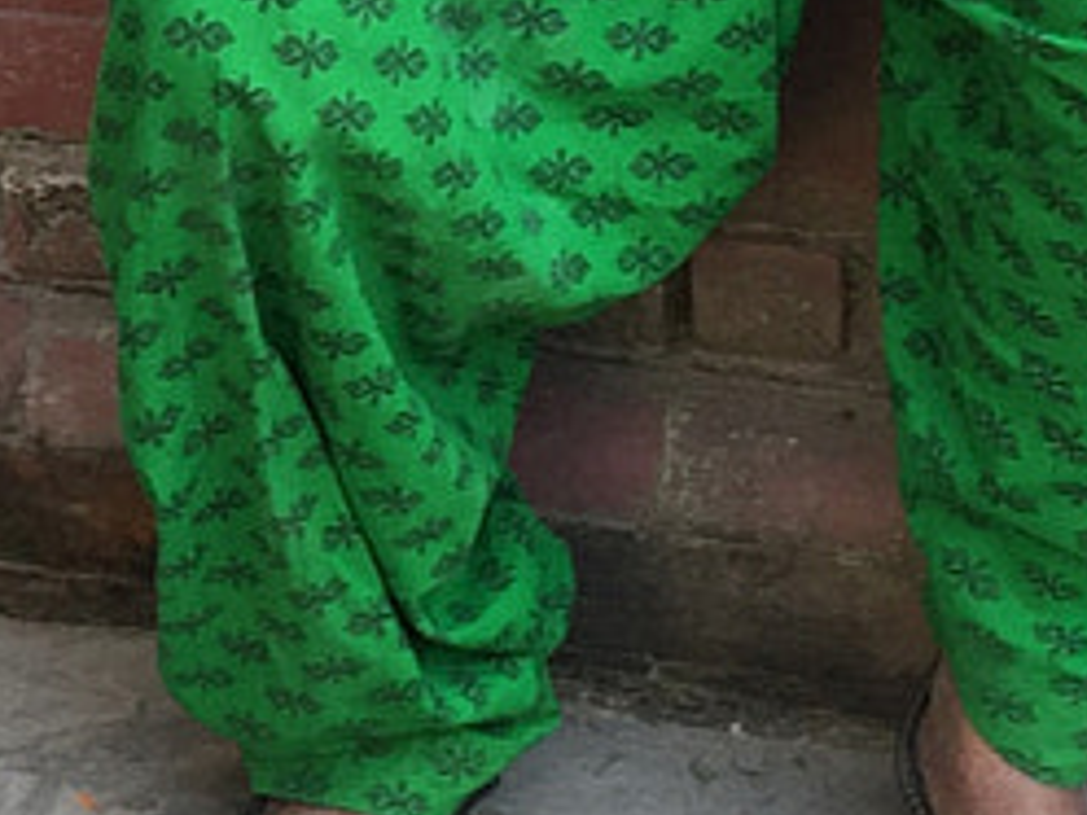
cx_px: -114
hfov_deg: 10.4
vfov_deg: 7.7
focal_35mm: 187
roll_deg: +2.7
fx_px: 5872
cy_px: -684
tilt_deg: -19.6
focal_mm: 4.15
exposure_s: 1/50
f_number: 2.2
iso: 32
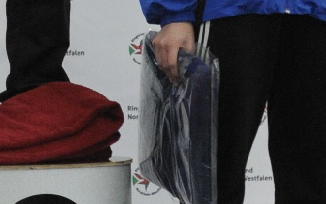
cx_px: -273
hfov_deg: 7.3
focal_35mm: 279
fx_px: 2479
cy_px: -151
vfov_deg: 4.7
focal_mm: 50
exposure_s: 1/2000
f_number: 2.8
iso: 3200
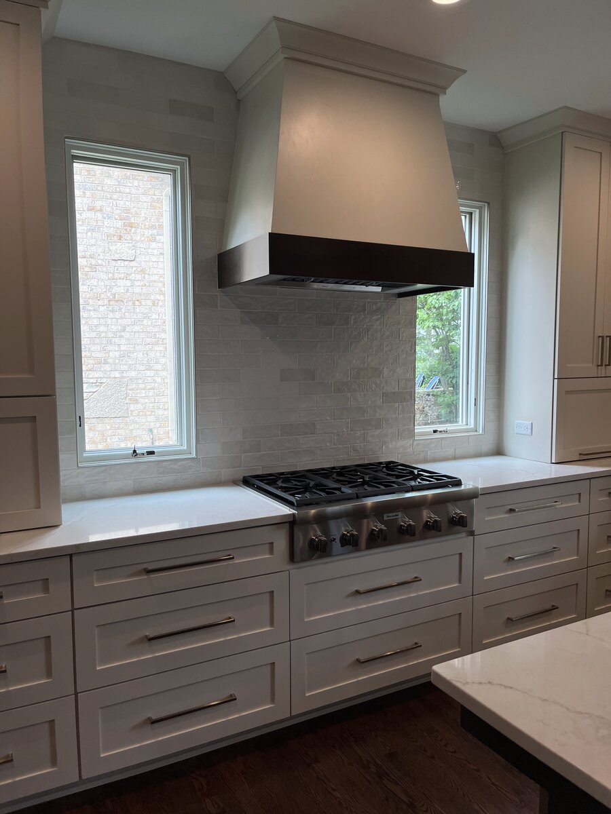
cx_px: 306
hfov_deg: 53.1
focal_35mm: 26
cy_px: 407
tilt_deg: -5.2
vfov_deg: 67.3
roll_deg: +0.0
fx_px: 612
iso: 50
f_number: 1.6
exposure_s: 1/375
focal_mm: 5.1
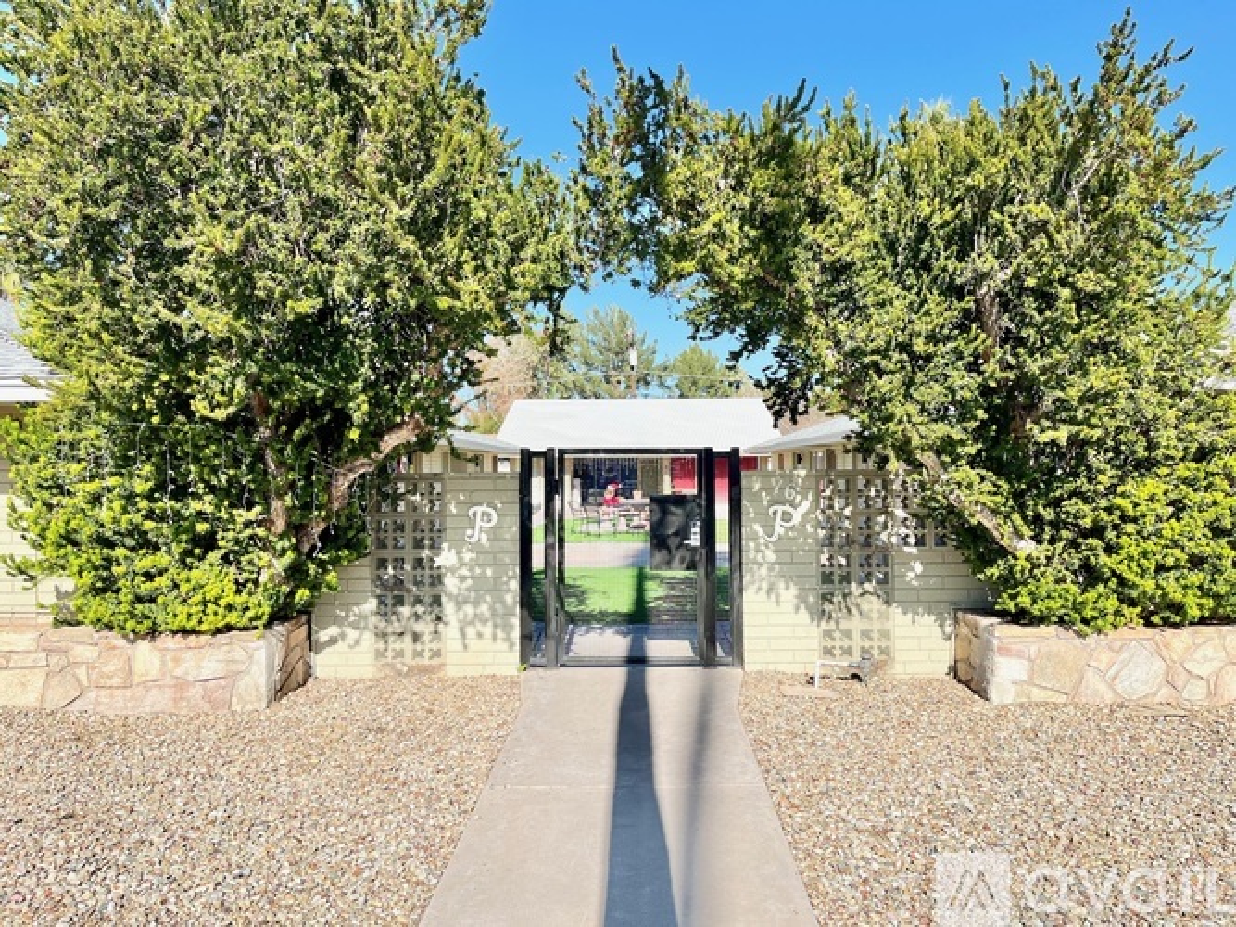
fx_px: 928
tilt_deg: -0.1
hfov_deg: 67.3
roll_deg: +0.6
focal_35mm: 26
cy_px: 464
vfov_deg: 53.0
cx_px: 618
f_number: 1.6
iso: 50
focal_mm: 5.1
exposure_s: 1/2463
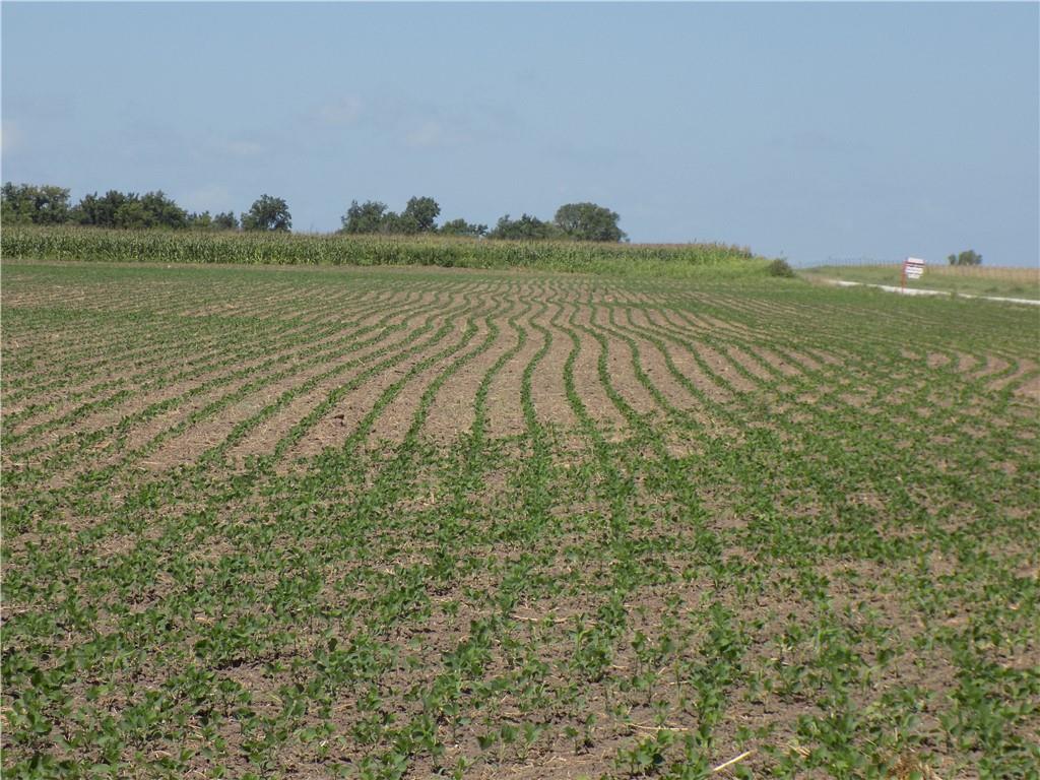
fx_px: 3966
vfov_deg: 11.2
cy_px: 390
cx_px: 520
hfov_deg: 14.9
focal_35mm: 132
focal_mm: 23.4
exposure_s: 1/500
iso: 80
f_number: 5
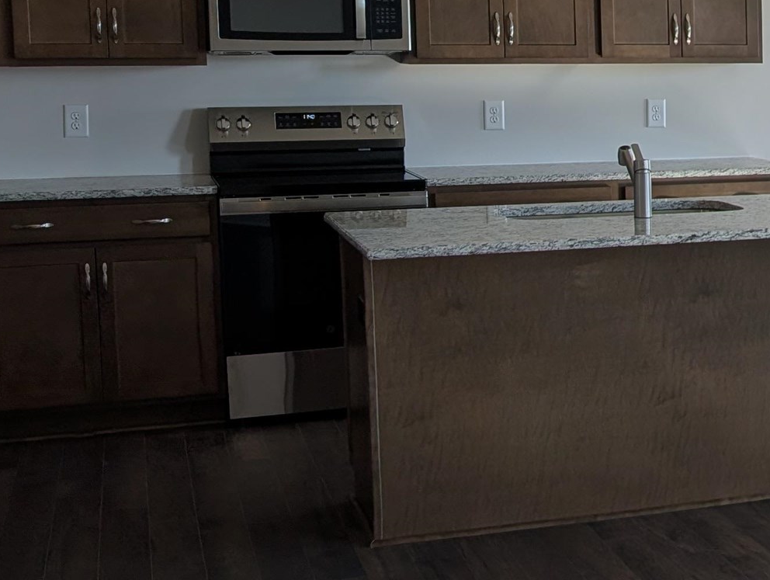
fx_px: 1648
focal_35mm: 74
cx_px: 955
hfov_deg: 23.7
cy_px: 207
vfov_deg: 19.9
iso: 28
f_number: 1.68
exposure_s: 1/2037
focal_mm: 6.9
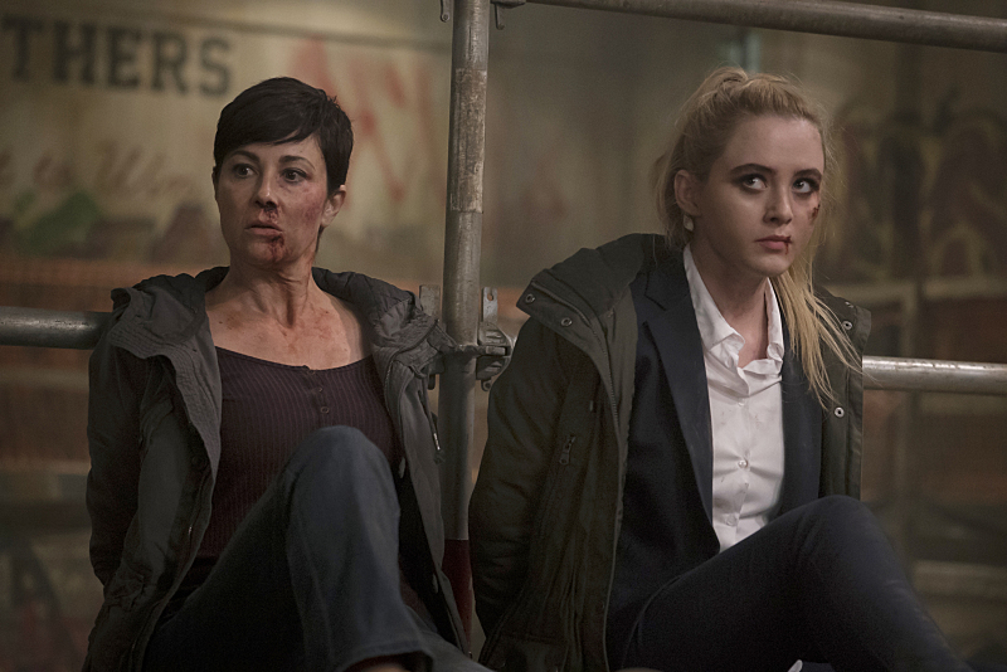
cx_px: 504
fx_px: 2966
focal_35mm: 106
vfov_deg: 12.9
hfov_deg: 19.3
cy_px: 336
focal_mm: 106
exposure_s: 1/320
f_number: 4
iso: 8000
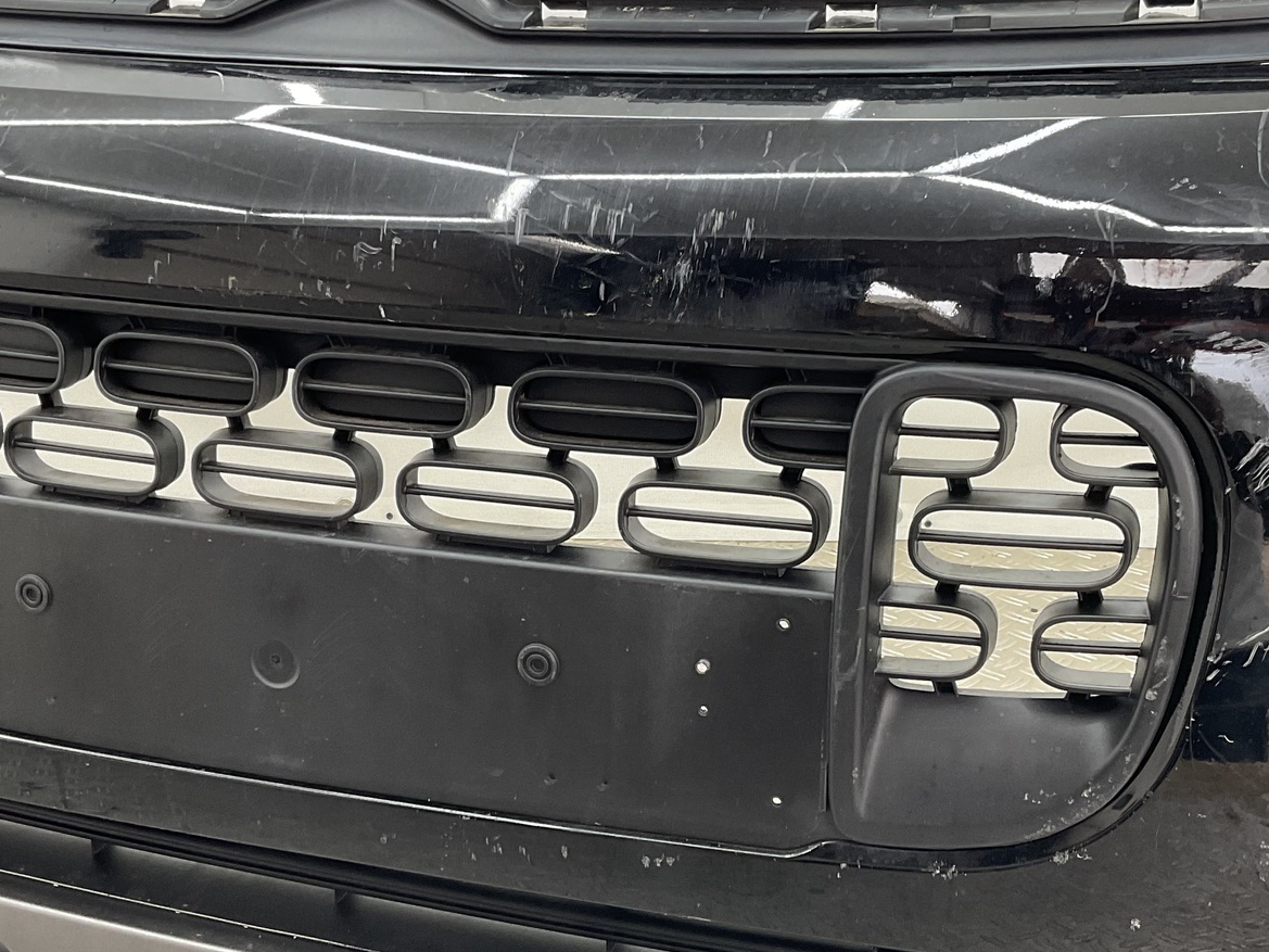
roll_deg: -1.4
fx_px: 1833
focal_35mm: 50
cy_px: 500
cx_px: 649
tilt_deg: -20.6
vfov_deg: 29.1
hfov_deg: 38.2
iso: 40
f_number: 1.8
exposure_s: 1/50
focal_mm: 3
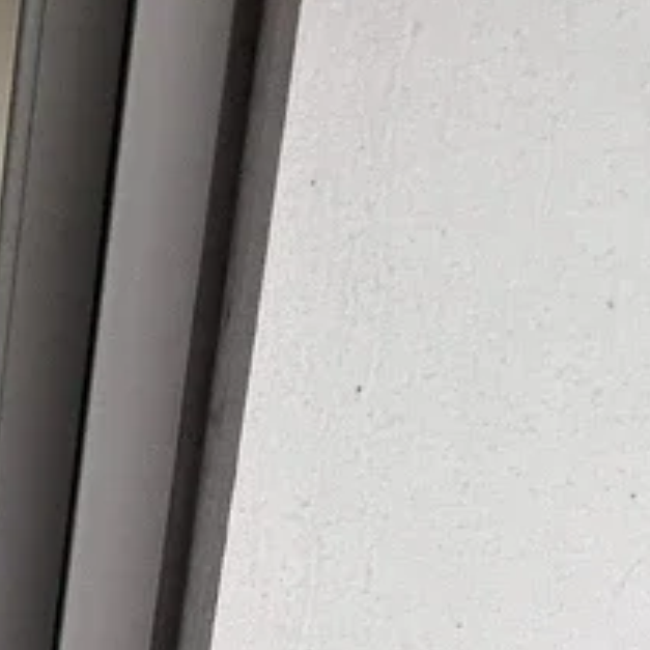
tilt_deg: -10.4
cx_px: -815
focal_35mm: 66
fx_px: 1402
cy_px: 610
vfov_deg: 25.1
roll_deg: -0.5
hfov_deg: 16.1
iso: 32
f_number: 1.8
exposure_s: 1/99
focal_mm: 1.57
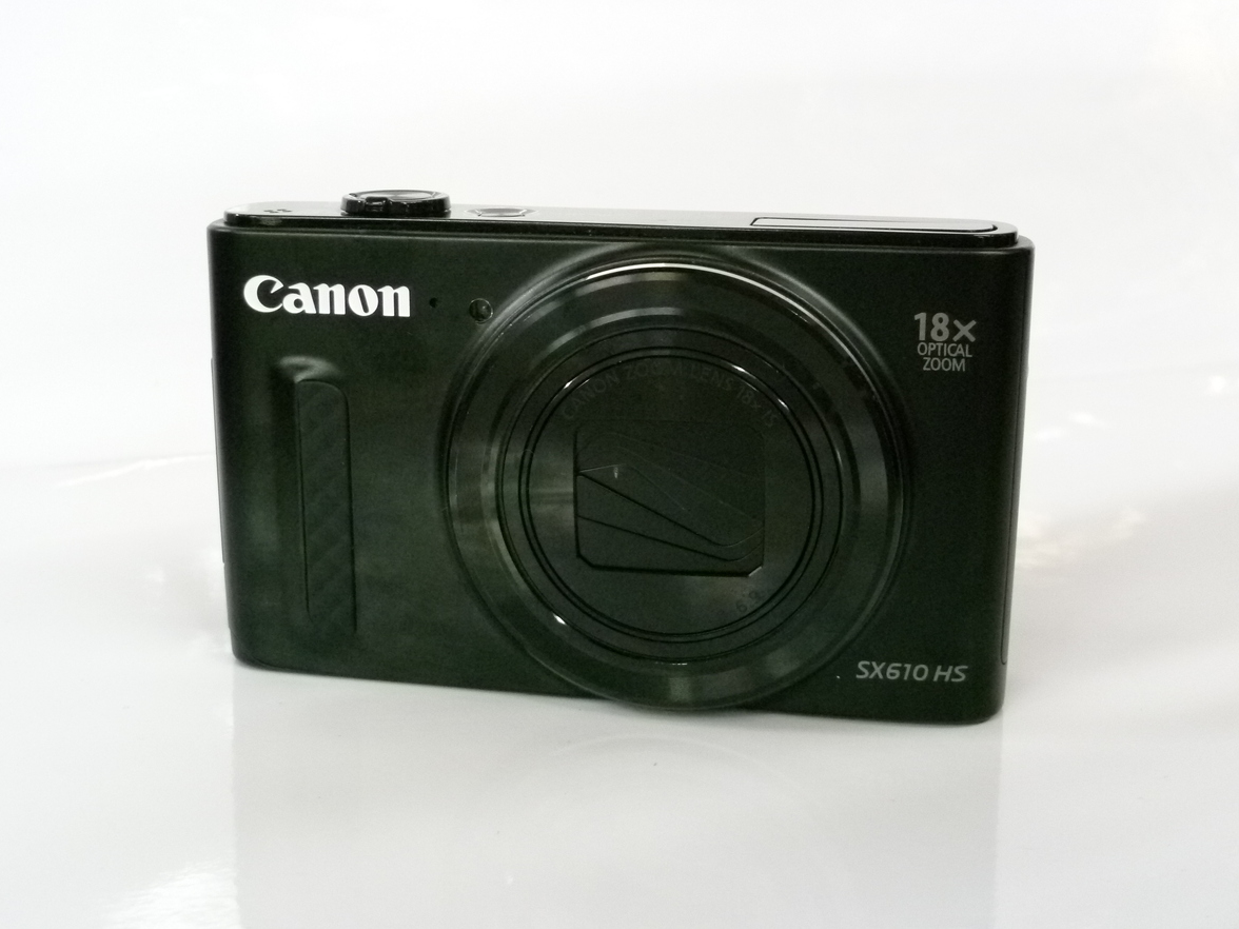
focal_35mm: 49
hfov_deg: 38.9
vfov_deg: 29.7
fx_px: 1754
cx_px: 608
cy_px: 456
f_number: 3.5
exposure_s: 1/50
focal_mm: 8.6
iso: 800
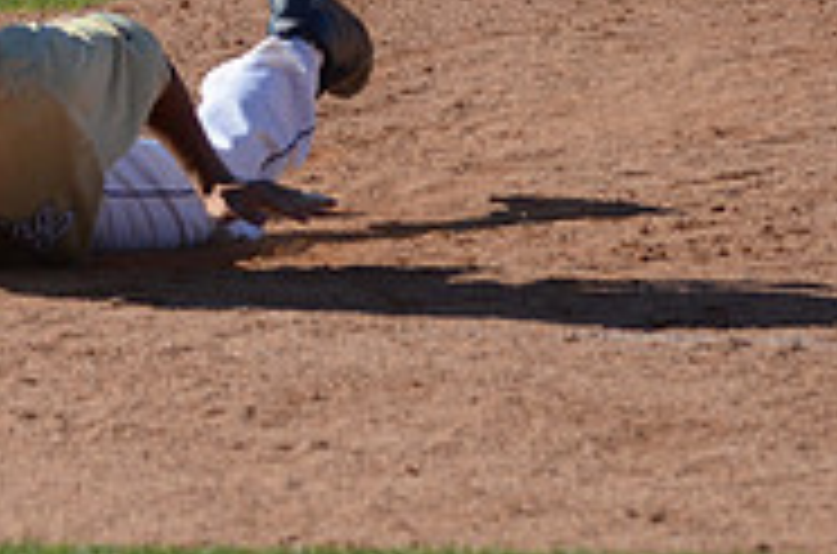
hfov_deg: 4.5
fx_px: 10621
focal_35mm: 458
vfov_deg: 3.0
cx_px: -176
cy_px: -185
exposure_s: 1/8000
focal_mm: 98
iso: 800
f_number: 4.5
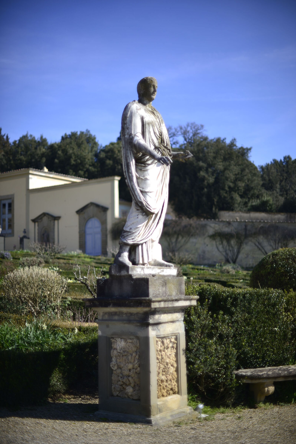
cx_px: 148
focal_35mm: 50
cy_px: 222
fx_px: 617
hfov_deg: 27.0
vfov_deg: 39.6
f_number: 1.2
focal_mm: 50
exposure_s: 1/4000
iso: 64
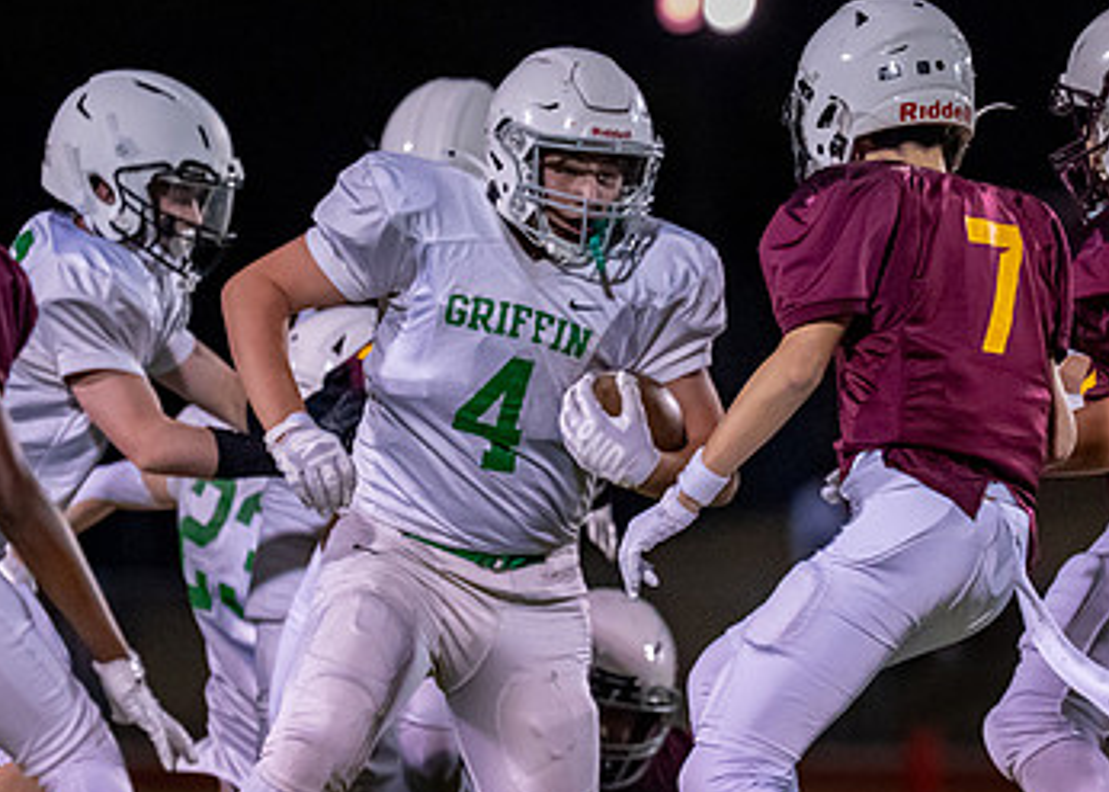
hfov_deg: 4.3
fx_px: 14863
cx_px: 664
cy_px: 494
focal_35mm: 472
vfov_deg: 3.1
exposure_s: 1/1250
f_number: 2.8
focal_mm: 182
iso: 4000
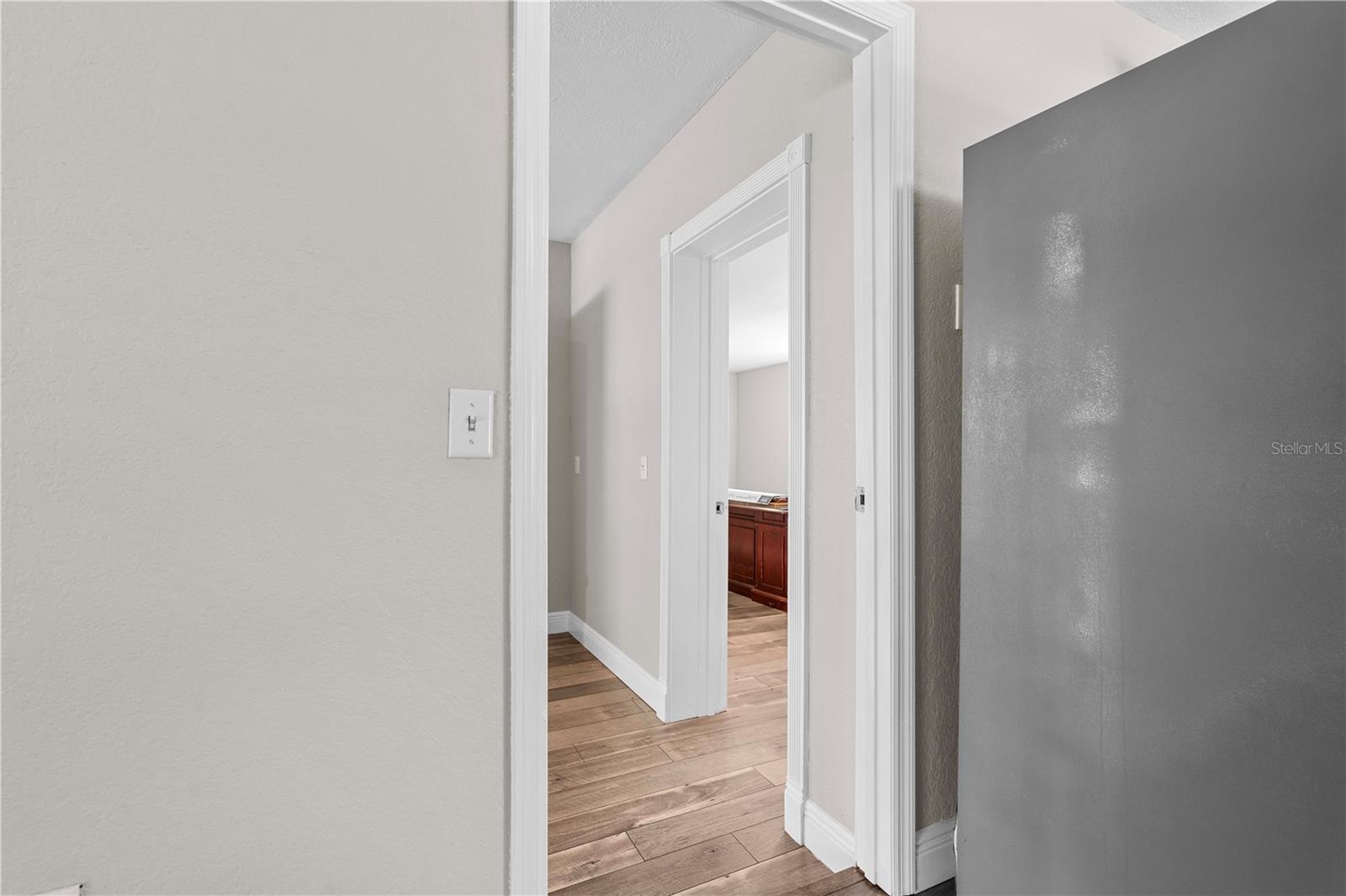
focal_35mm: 16
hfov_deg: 96.7
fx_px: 598
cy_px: 448
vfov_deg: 73.7
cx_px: 673
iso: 200
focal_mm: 16
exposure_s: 1.3
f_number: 8
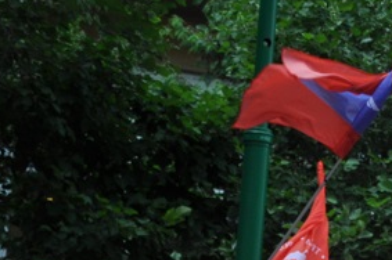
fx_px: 2371
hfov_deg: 9.3
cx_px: 480
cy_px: 535
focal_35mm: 218
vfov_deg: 6.1
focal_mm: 32
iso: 200
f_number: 10
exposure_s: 1/100
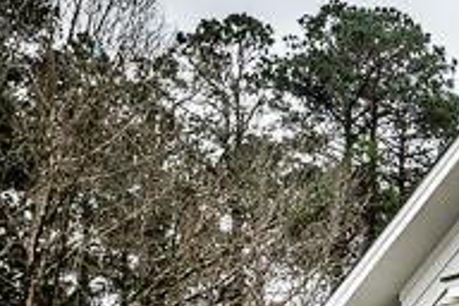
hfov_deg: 15.8
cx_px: 908
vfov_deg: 13.0
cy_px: 363
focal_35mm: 103
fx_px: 1313
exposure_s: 1/320
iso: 800
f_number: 11
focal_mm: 24
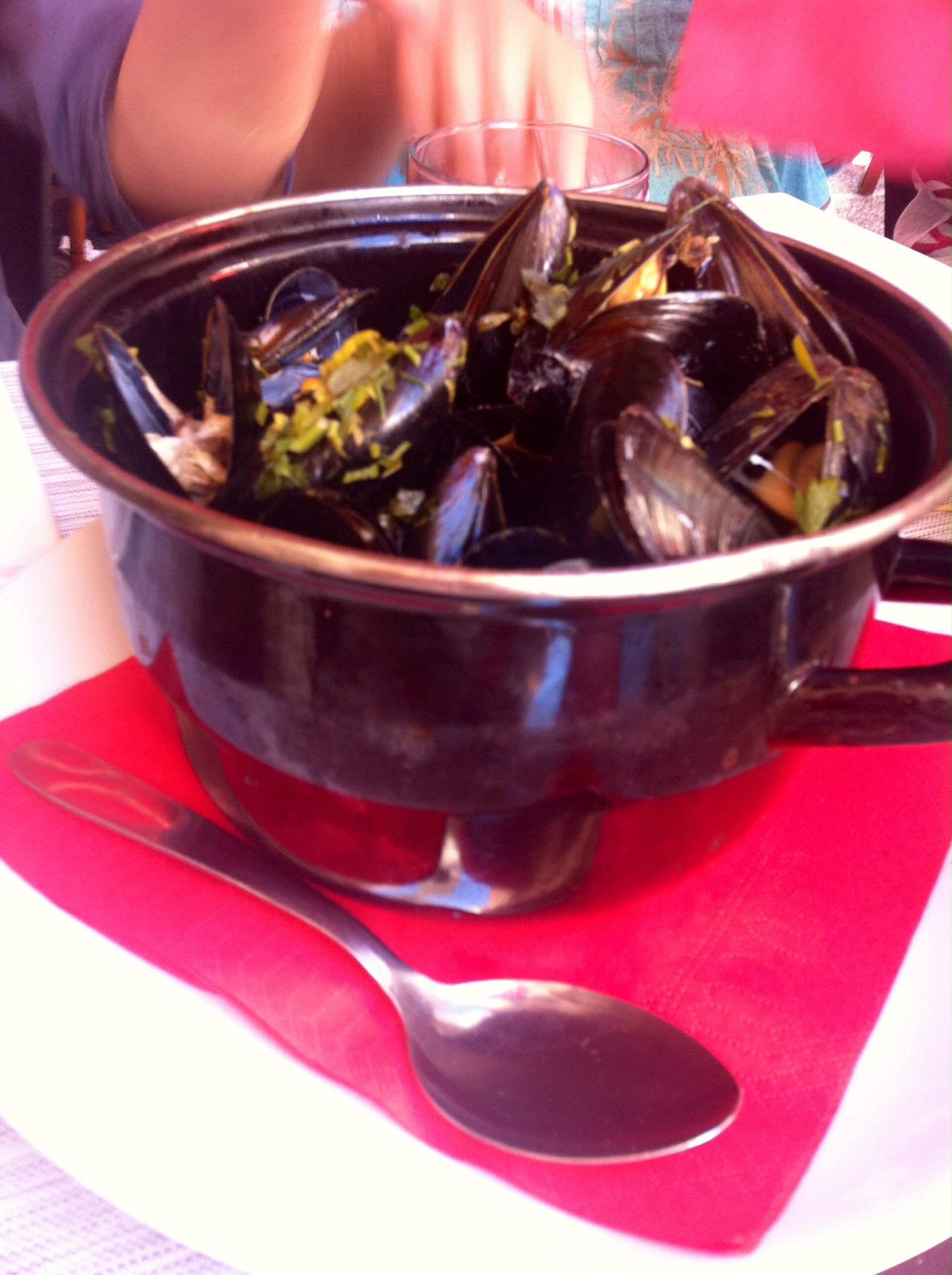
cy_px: 638
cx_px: 476
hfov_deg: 40.6
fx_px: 1287
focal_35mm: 35
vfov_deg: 52.7
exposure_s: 1/20
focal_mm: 3.85
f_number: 2.8
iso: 80
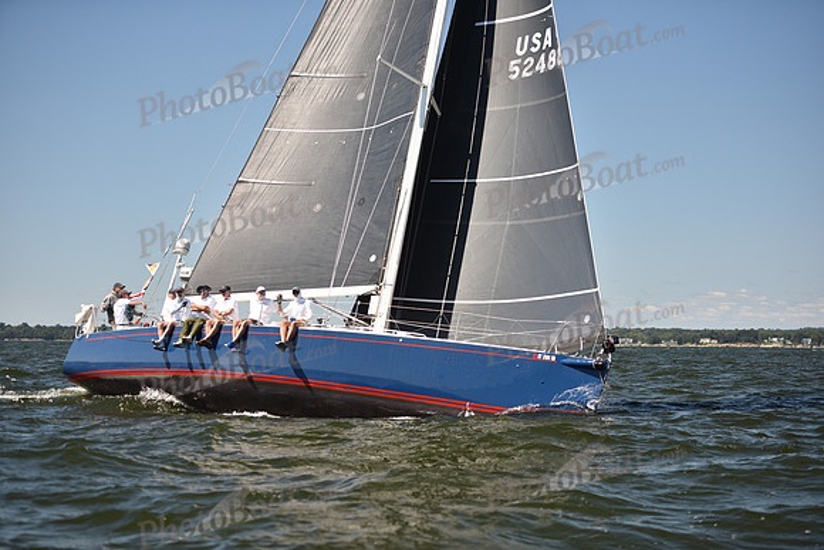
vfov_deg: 19.5
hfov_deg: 28.8
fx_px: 1603
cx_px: 412
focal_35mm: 70
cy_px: 275
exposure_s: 1/1600
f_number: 2.8
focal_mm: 70
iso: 250
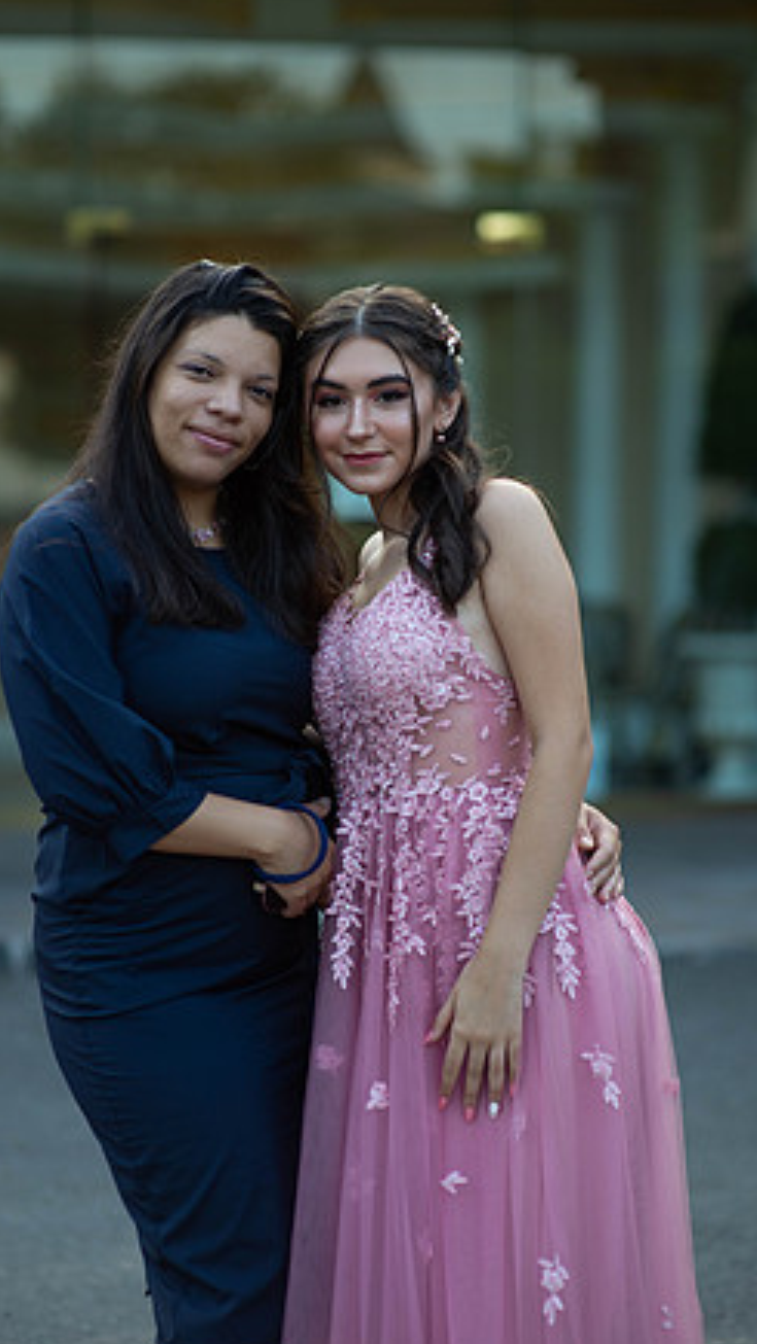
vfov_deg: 23.2
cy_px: 674
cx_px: 332
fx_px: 3280
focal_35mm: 92
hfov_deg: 13.2
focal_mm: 85
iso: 250
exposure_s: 1/1000
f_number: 2
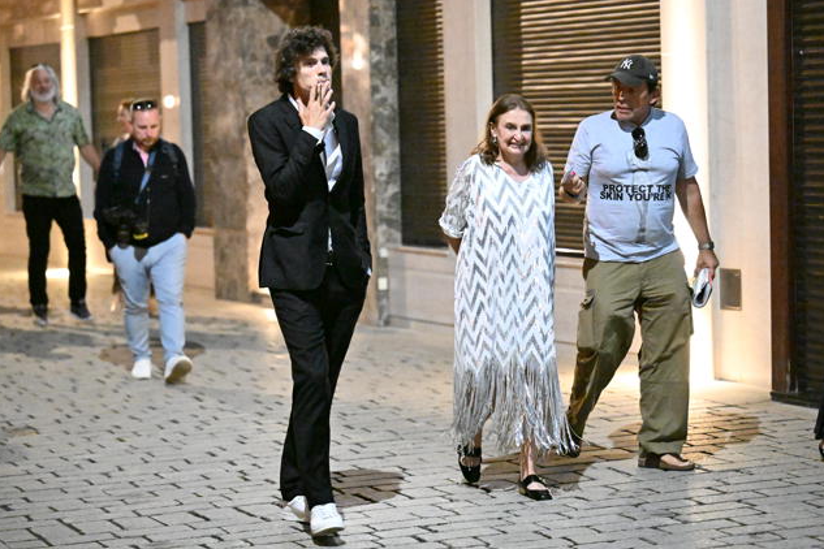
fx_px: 2472
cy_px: 276
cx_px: 445
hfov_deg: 18.9
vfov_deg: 12.7
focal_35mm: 108
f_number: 2.8
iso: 40000
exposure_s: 1/250
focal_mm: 99
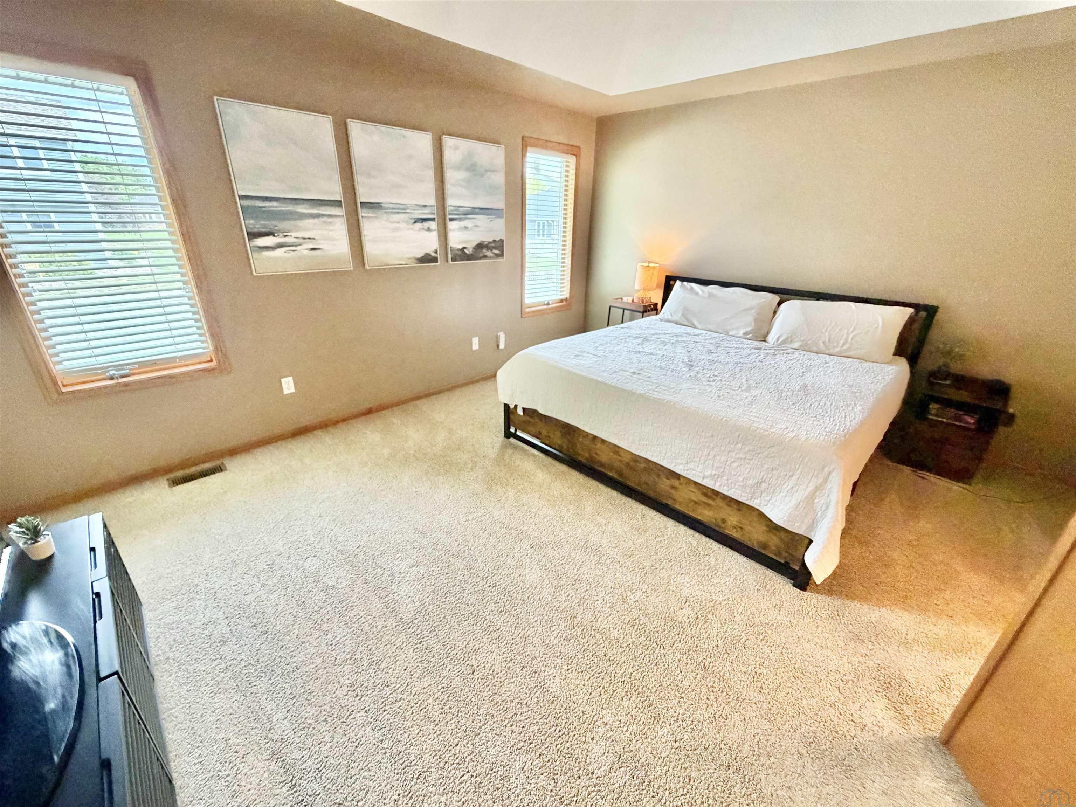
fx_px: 435
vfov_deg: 85.7
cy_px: 404
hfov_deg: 102.1
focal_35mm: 14
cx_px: 538
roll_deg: -1.2
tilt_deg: -22.9
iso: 500
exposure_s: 1/60
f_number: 2.2
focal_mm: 2.22
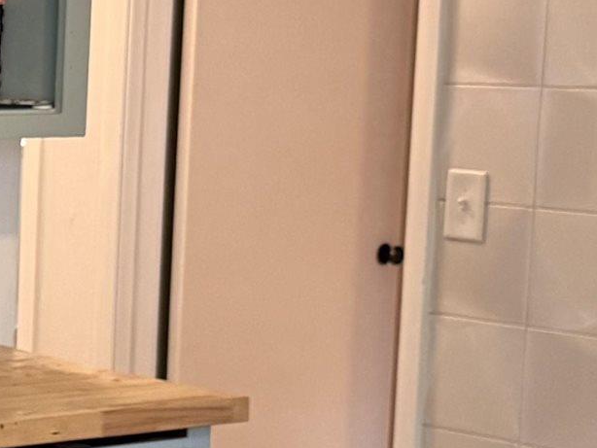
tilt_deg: -7.1
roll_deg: -0.7
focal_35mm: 120
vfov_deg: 12.3
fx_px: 2070
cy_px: 310
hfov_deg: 14.6
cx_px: -444
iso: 400
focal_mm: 6.76
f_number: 1.78
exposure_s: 1/60
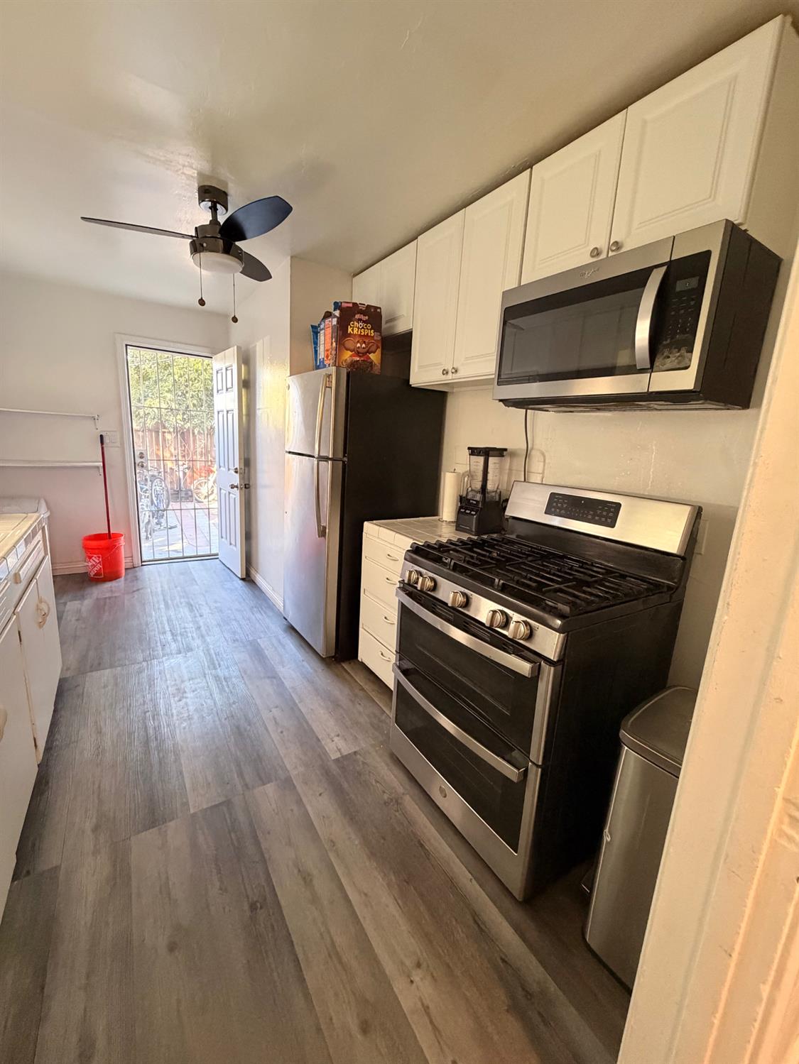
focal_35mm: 14
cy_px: 532
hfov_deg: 85.7
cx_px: 400
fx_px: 431
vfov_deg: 102.0
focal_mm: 2.22
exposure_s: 1/60
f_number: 2.2
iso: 500
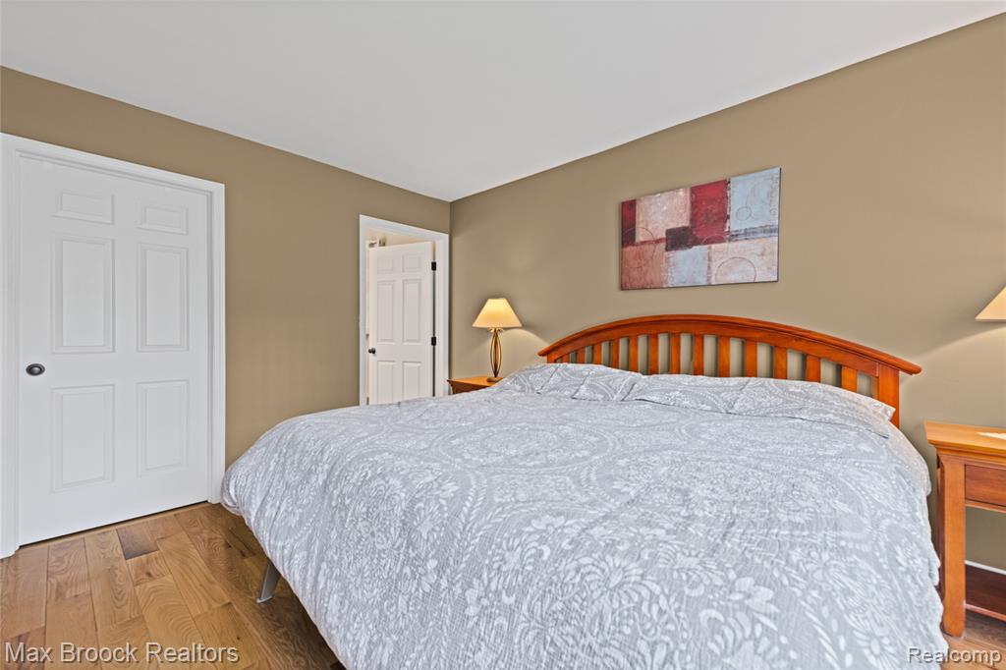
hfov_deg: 104.3
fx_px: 391
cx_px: 503
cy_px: 335
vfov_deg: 81.2
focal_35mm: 14
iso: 400
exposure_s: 1/4
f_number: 10
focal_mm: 14
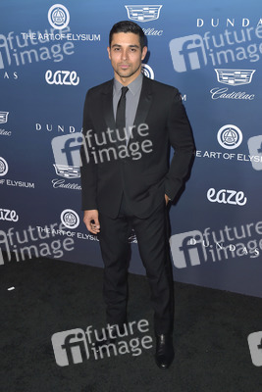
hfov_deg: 33.4
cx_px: 131
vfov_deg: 48.4
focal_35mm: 40
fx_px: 436
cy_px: 196
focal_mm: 40
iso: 250
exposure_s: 1/250
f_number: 5.6
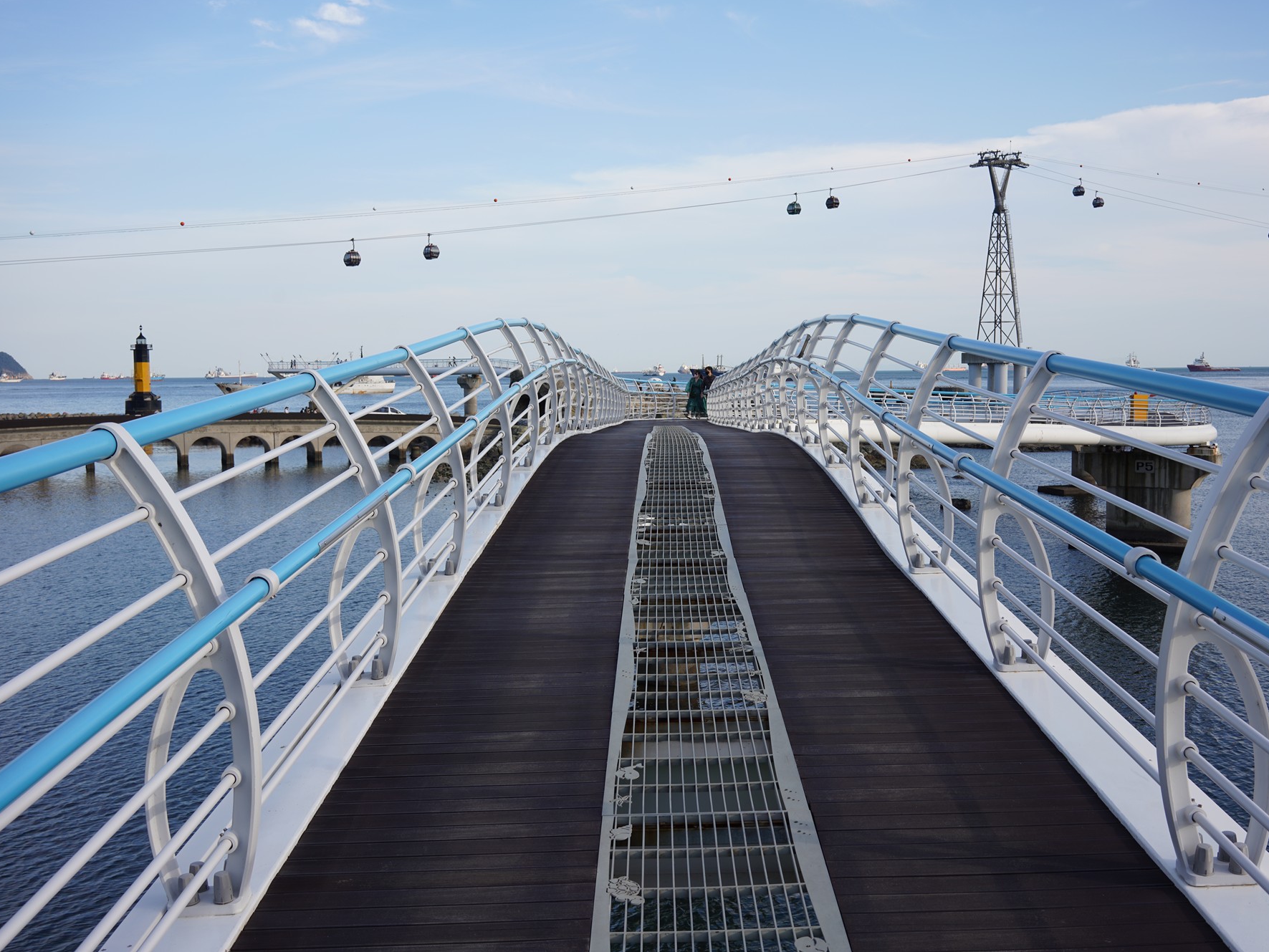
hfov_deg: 49.0
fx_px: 1393
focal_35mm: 38
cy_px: 475
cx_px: 653
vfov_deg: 37.7
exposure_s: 1/160
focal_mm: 35
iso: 100
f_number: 8
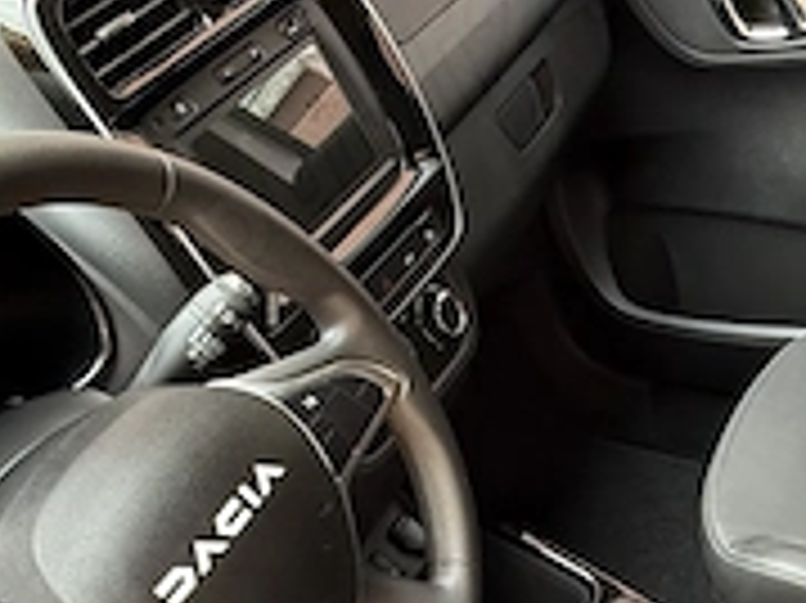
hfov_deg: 36.7
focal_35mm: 47
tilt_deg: -57.0
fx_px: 1094
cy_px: 796
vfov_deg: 26.0
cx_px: 788
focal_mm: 2.22
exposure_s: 1/99
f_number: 2.2
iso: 320
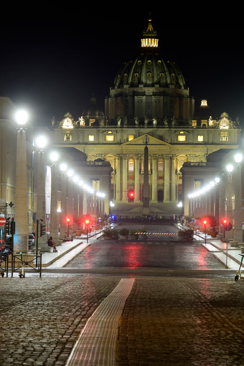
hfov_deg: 9.9
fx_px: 1403
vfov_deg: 14.9
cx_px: 140
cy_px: 202
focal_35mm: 138
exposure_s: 1.3
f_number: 4.5
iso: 100
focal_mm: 62
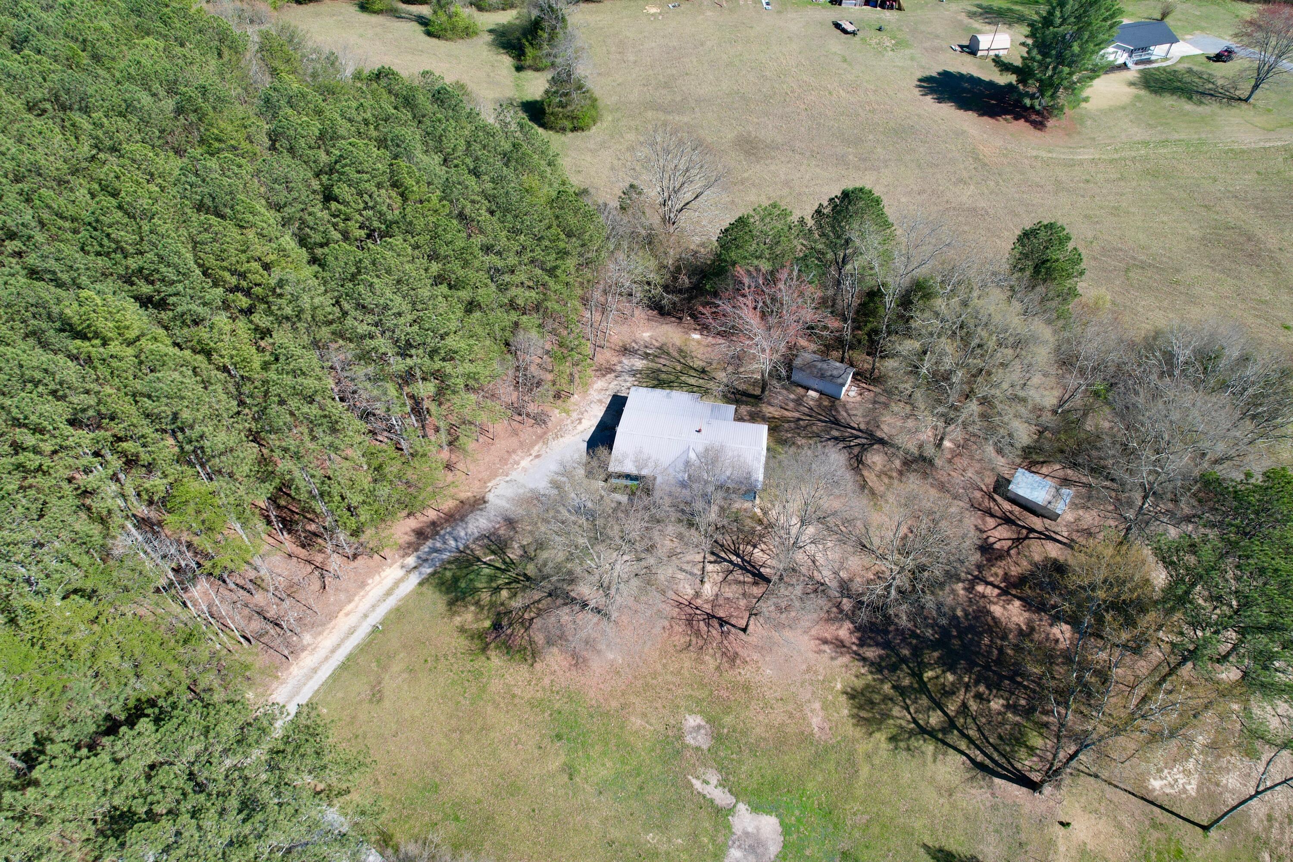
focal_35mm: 22
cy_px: 431
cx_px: 646
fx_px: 790
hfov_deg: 78.6
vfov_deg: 57.2
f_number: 2.8
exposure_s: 1/60
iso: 100
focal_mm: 8.38
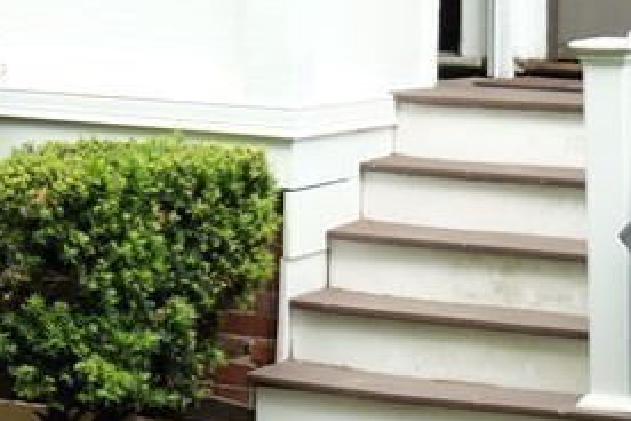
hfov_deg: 13.1
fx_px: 2471
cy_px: -216
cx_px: -521
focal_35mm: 141
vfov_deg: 9.5
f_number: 4
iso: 200
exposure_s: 1/140
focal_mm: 25.4
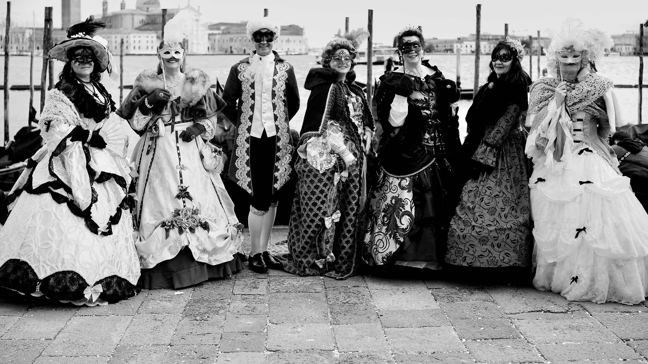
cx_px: 324
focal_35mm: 43
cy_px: 160
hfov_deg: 47.4
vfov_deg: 27.7
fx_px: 739
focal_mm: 27
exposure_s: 1/250
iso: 160
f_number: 2
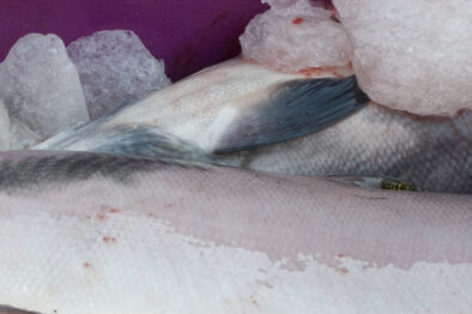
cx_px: 48
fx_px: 1703
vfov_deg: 10.4
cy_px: 318
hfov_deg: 15.6
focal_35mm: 130
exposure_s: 1/800
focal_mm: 50
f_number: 16
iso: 2000
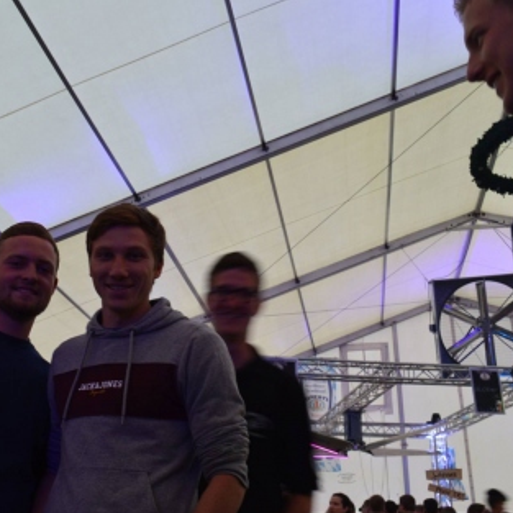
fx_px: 721
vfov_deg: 39.2
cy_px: 256
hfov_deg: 38.8
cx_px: 180
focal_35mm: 43
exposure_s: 1/15
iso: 500
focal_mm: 22
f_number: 6.3
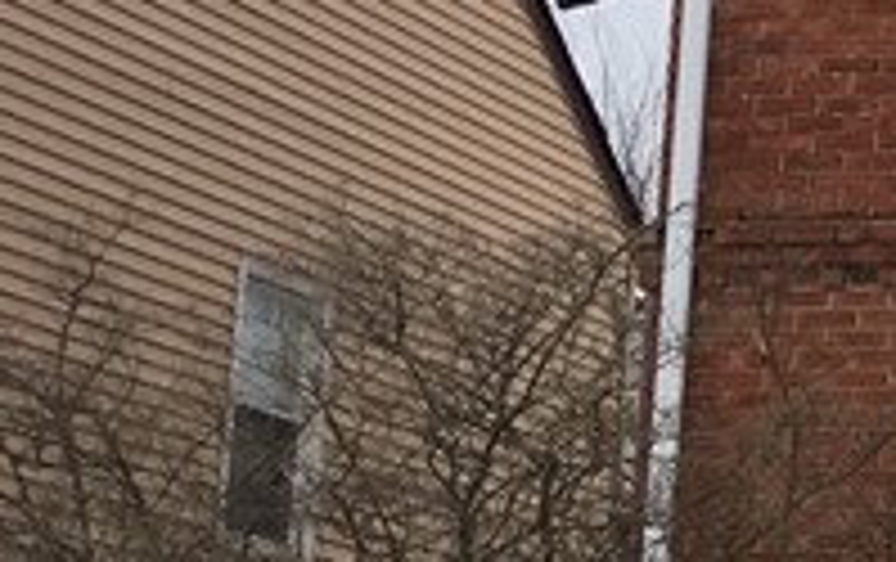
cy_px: 454
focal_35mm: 158
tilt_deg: +8.2
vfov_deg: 8.3
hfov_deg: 11.1
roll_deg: -0.6
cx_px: 2175
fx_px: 3864
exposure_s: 1/725
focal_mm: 4.15
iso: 25
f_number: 2.2
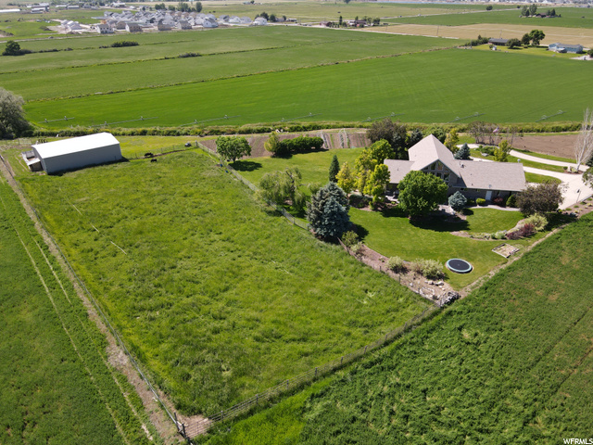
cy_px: 222
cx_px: 296
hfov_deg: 71.6
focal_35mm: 24
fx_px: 411
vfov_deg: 56.8
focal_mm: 4.5
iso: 100
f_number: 2.8
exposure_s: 1/350
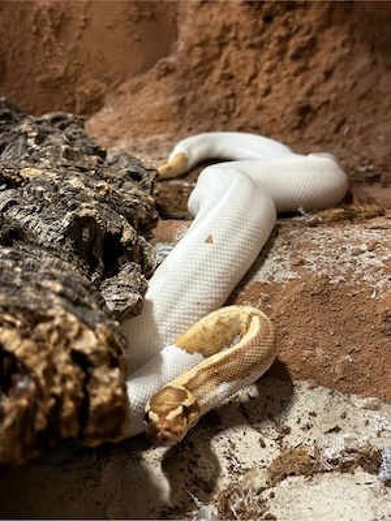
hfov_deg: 30.3
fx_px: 723
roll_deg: -0.8
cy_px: 260
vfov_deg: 39.7
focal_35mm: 48
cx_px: 196
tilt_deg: -11.7
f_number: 1.78
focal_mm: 6.86
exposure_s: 1/33
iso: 320
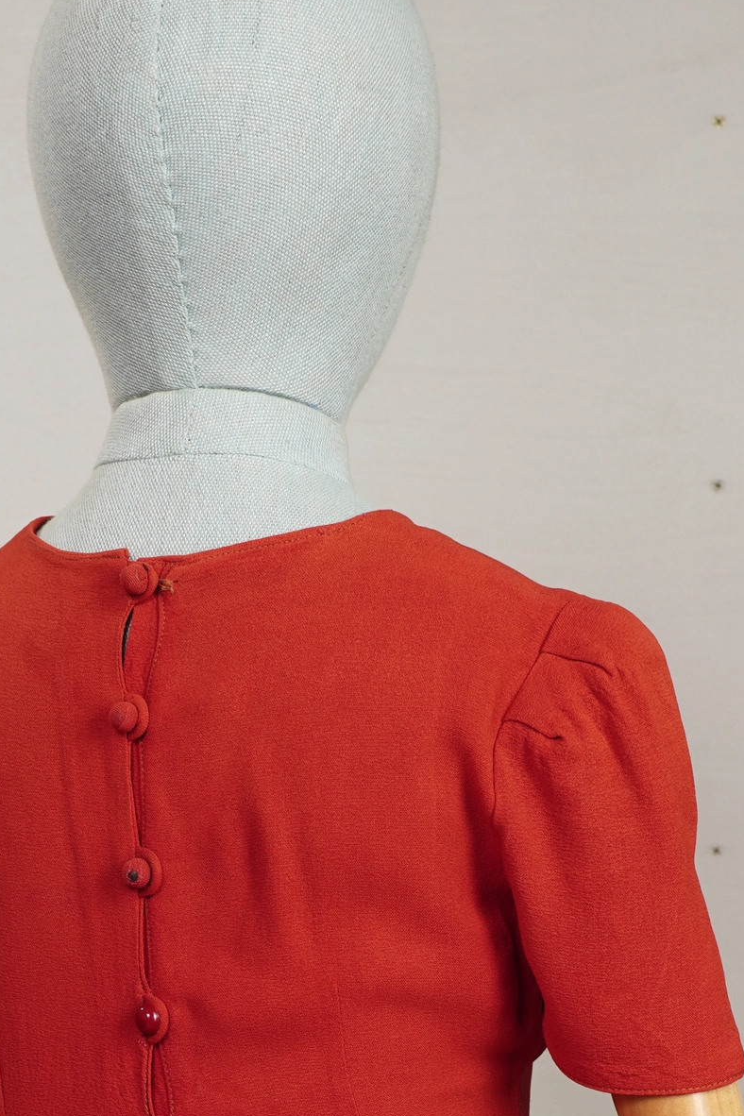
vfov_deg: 17.0
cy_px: 1189
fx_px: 3627
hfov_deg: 11.7
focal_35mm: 117
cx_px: 232
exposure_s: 1/10
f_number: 7.1
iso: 200
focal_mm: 32
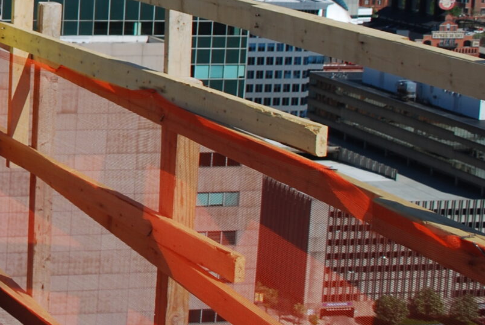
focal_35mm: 105
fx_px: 1416
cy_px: -55
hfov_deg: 17.3
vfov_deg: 12.8
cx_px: -264
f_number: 6.3
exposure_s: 1/160
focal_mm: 22
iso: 100
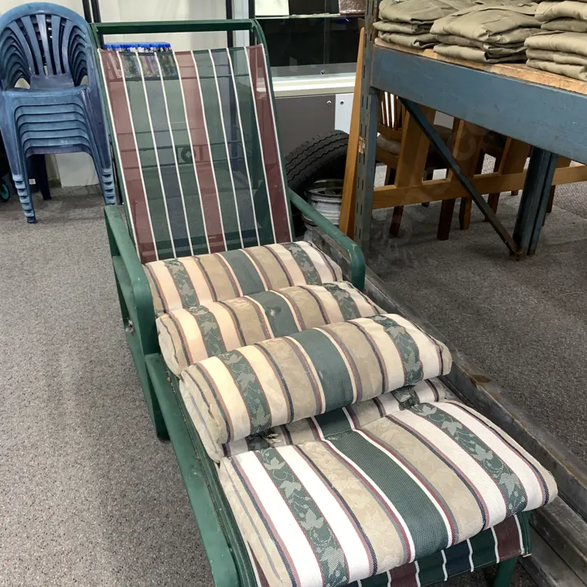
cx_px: 295
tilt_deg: -32.7
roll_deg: +0.4
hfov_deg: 52.5
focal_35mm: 31
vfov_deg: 52.0
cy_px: 366
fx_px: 595
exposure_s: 1/50
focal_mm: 4.25
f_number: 1.8
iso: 160
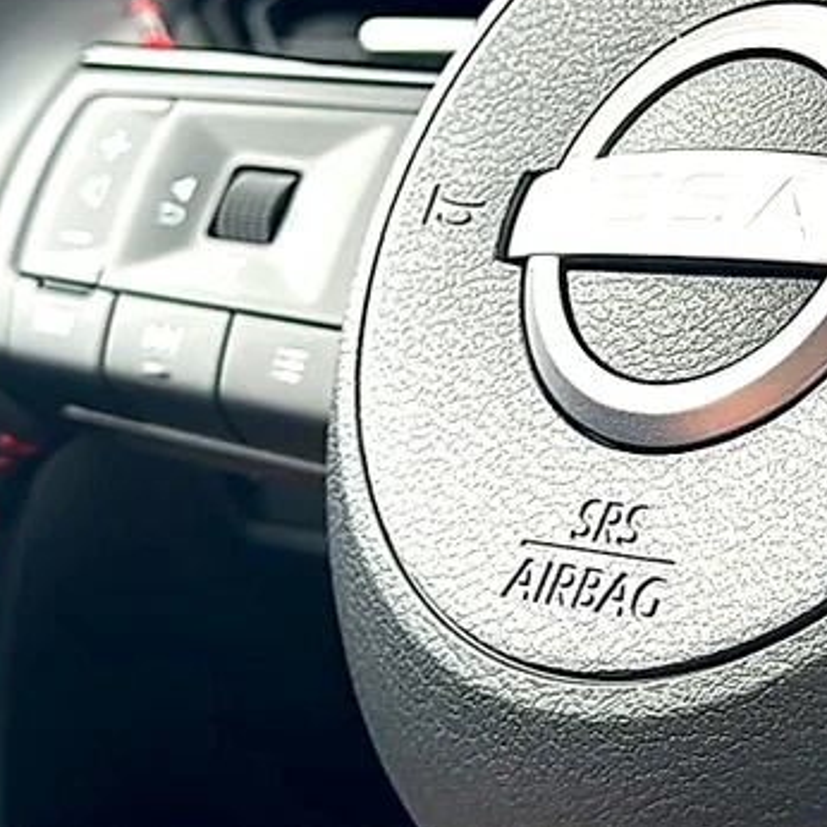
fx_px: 2081
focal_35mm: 77
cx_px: 586
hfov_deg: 22.3
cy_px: 209
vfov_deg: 22.3
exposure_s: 1/83
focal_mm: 6.86
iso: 50
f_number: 1.78
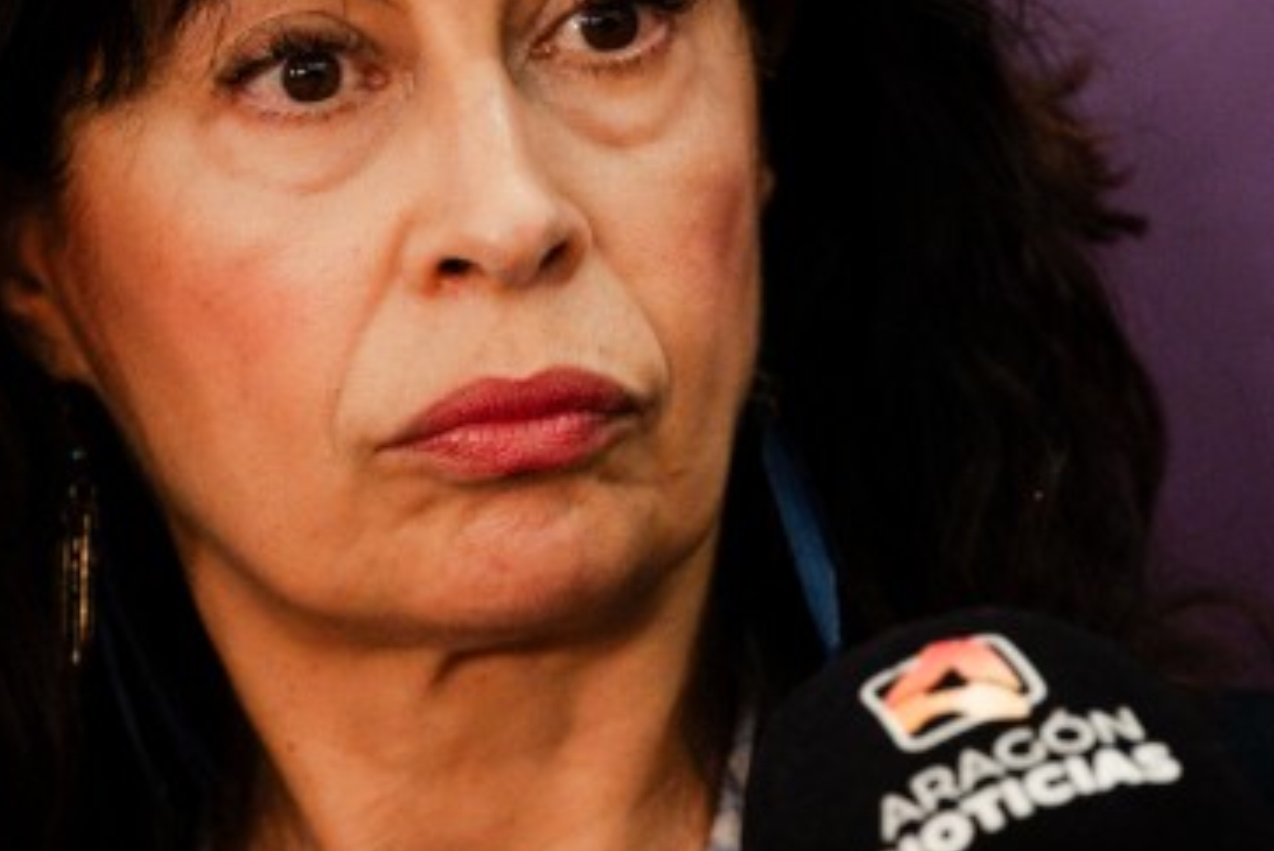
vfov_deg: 2.6
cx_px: 654
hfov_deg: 3.9
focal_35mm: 527
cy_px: 305
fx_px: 18656
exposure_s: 1/320
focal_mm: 160
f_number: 2.8
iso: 2000
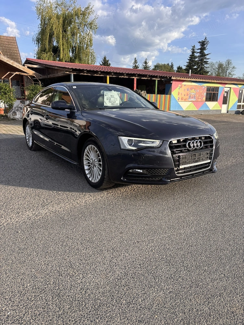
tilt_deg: -15.4
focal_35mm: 26
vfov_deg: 67.3
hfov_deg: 53.1
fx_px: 244
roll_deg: -1.9
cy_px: 162
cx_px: 122
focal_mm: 5.96
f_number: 1.6
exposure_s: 1/1092
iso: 50
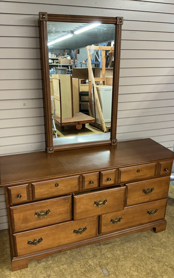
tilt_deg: -20.8
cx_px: 85
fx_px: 235
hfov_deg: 40.6
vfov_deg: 61.2
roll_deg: +0.0
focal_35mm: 31
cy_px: 138
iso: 160
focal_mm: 3
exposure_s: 1/60
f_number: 1.8
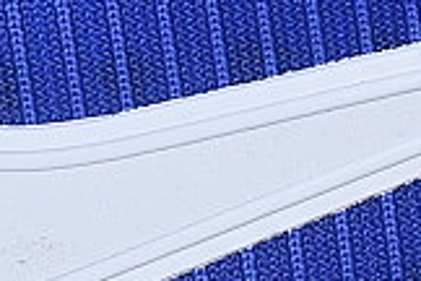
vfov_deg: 2.7
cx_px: 395
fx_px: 5858
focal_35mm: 501
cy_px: 34
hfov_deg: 4.1
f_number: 7.1
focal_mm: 50
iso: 160
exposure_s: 1/60
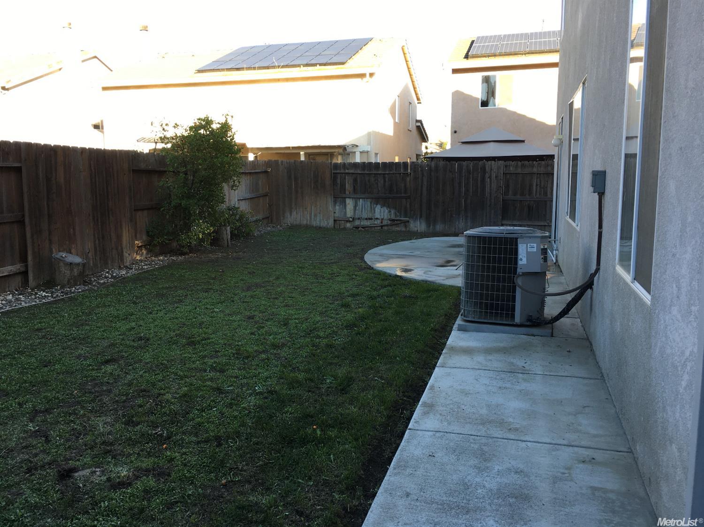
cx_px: 352
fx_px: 590
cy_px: 264
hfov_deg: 61.7
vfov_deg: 48.2
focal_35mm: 29
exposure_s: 1/165
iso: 25
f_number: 2.2
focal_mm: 4.15
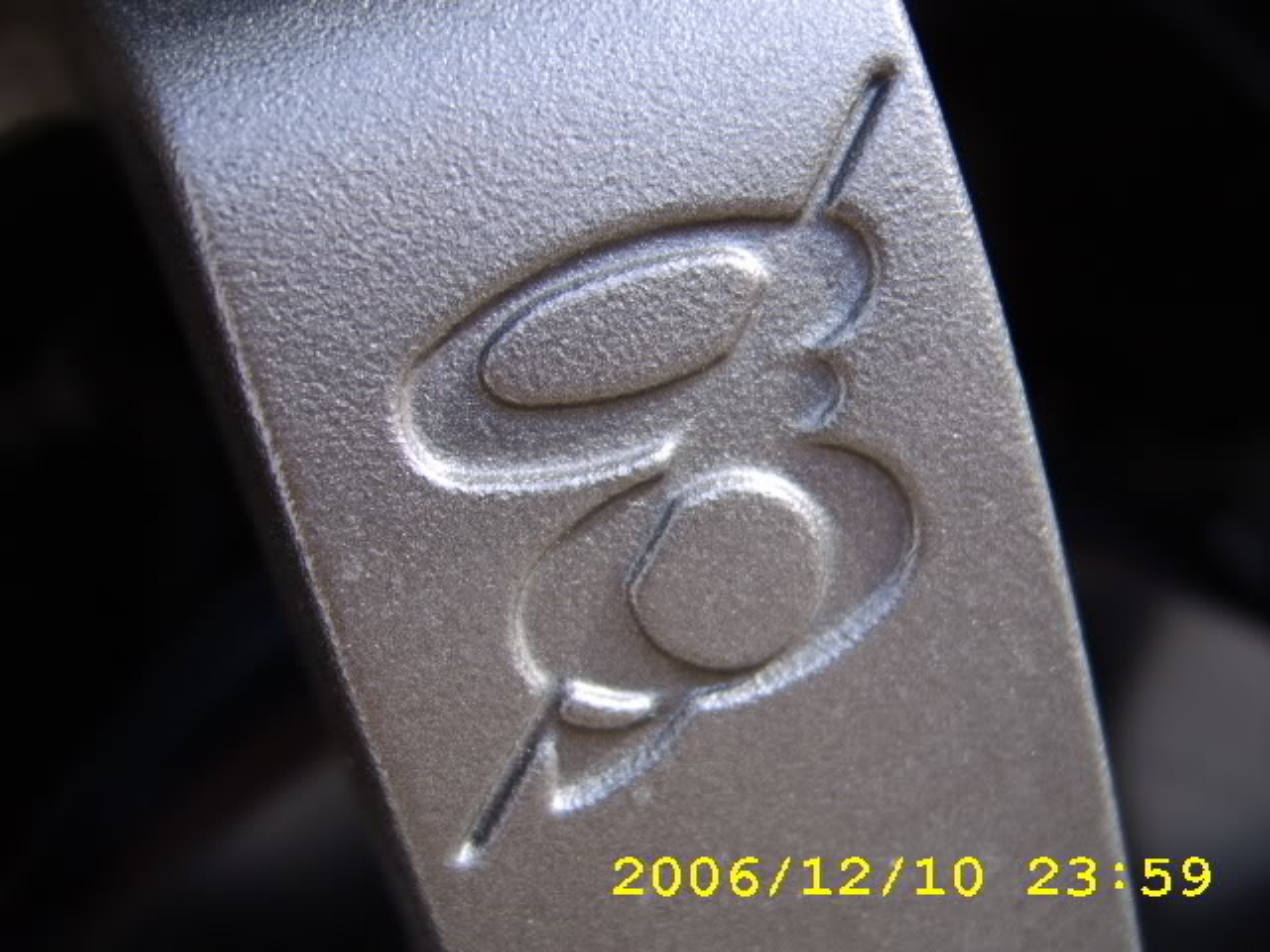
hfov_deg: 58.4
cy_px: 476
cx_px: 635
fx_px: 1137
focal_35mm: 31
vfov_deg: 45.4
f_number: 2.7
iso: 71
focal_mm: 8.13
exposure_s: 1/210
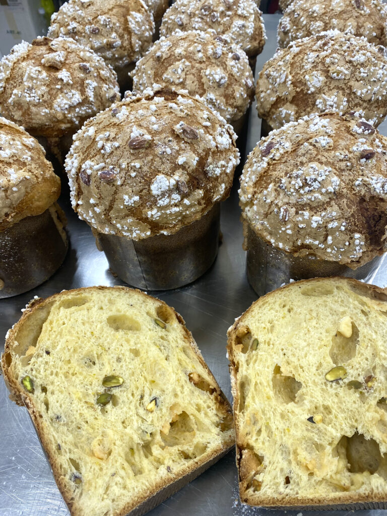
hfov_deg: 53.1
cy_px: 258
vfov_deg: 67.3
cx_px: 194
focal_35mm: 26
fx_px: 388
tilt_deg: -48.4
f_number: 1.8
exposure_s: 1/100
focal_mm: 4.25
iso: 80
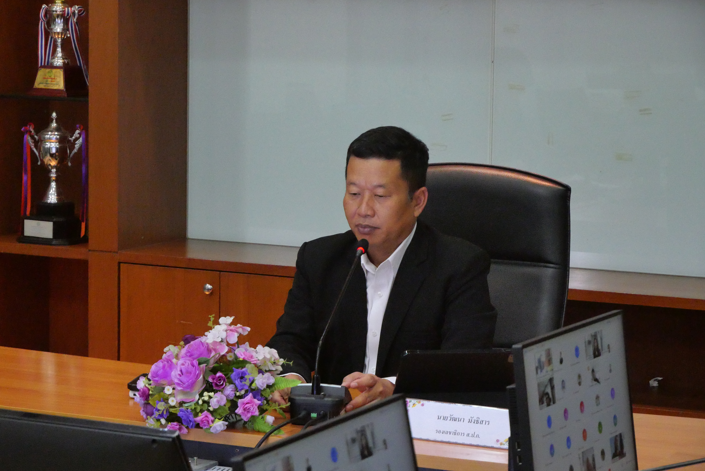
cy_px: 236
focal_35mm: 124
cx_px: 352
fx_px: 2430
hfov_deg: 16.5
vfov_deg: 11.1
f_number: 5.6
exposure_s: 1/160
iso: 6400
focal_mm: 60
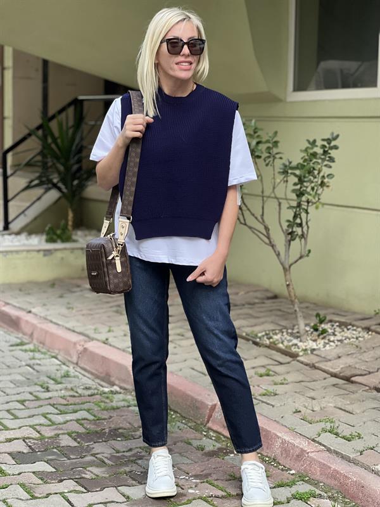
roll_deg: -2.1
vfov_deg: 25.3
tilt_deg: -5.0
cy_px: 254
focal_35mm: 77
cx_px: 190
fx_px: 1127
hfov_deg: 19.1
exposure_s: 1/121
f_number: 2.8
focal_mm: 9
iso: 250
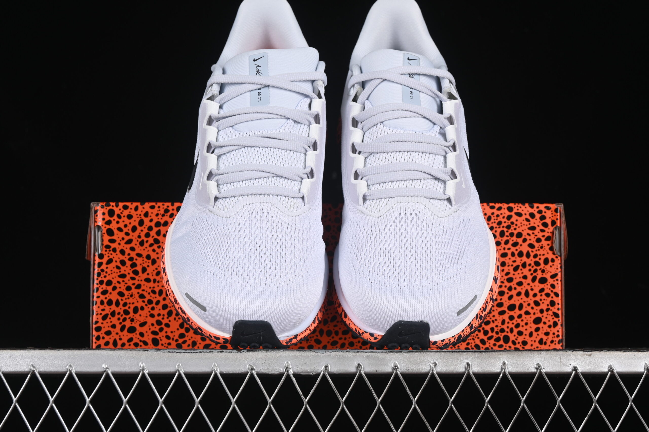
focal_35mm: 75
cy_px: 216
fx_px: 1352
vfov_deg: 18.2
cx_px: 324
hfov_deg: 27.0
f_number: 8
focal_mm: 50
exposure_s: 1/80
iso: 160
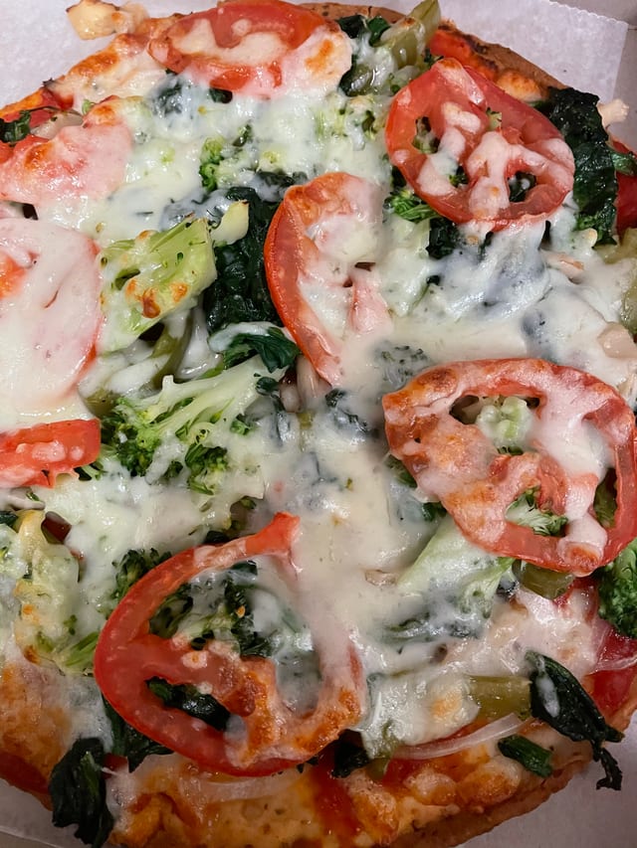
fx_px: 638
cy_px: 424
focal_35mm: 26
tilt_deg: -73.3
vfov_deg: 67.3
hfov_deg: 53.1
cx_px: 318
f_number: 1.6
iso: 500
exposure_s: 1/40
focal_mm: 4.2
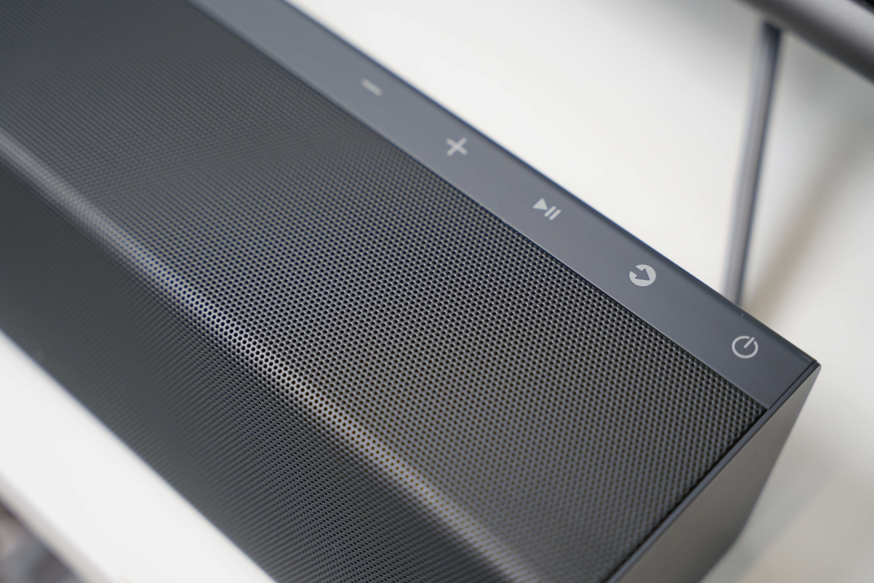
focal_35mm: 70
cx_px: 437
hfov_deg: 28.8
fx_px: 1699
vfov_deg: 19.5
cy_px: 292
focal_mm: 70
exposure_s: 1/160
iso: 1600
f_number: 3.2
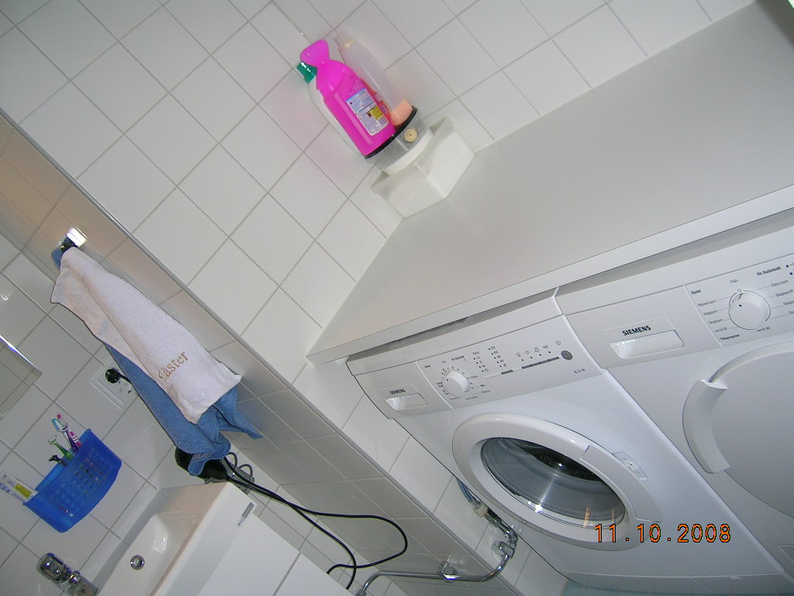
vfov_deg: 40.7
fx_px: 803
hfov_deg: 52.6
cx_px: 397
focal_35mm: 35
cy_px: 298
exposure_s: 1/60.1
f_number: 2.8
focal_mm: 5.4
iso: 50
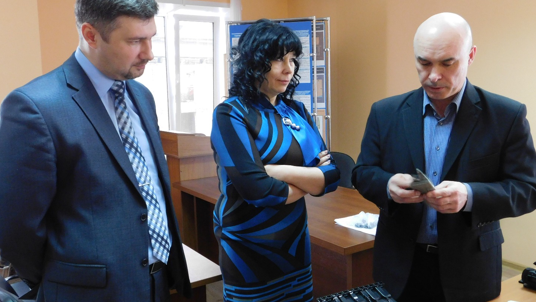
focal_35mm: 33
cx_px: 270
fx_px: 469
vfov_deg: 35.6
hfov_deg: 59.5
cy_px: 143
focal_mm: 5.3
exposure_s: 1/20
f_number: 3.2
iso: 400
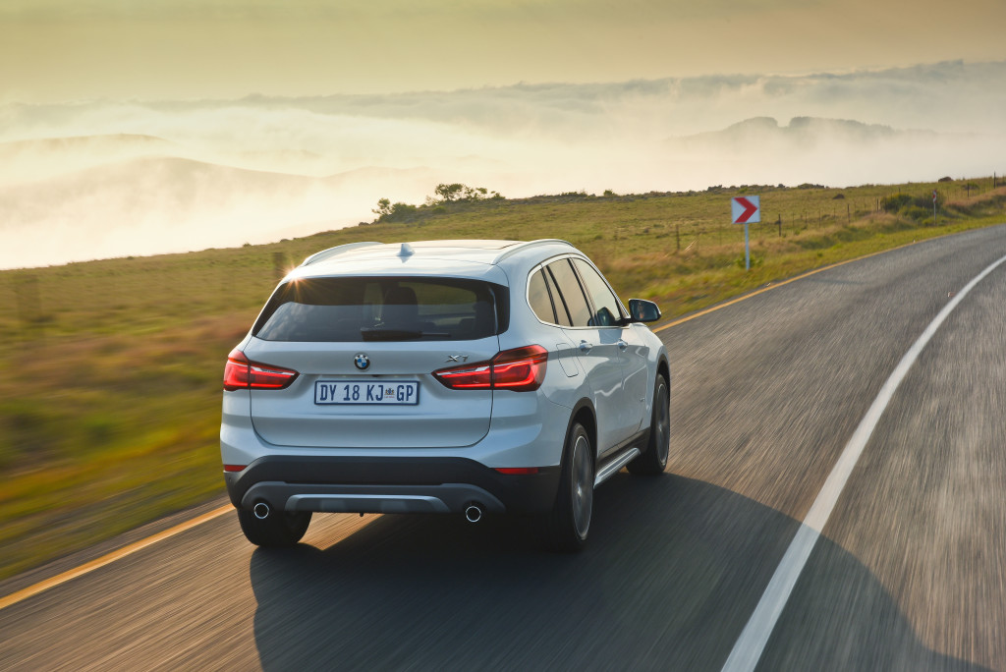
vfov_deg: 20.9
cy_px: 336
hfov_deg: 30.9
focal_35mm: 65
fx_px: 1817
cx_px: 503
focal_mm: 65
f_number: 16
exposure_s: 1/30
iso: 100
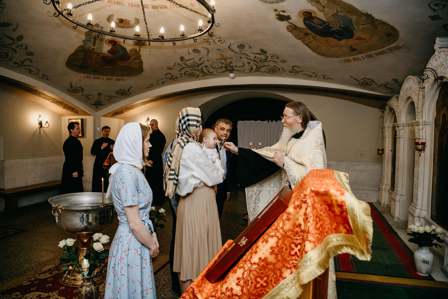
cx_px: 224
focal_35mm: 24
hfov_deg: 73.7
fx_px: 299
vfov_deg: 53.1
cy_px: 150
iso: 500
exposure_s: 1/160
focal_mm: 24
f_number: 3.5
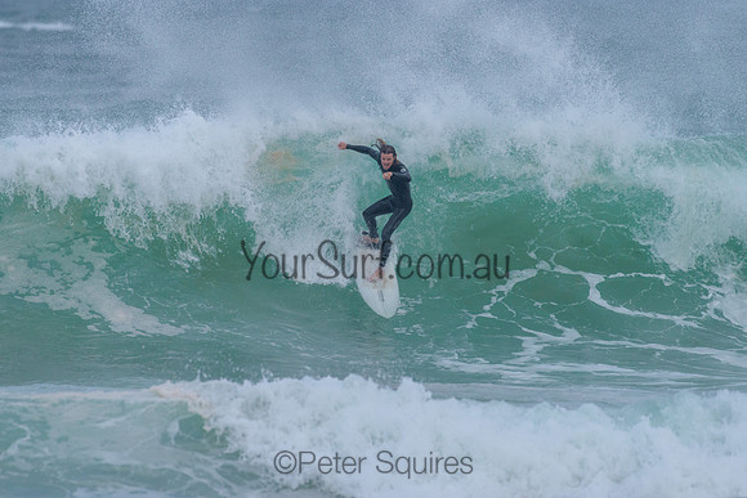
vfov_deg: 2.2
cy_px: 195
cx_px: 353
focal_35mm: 613
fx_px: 12713
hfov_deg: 3.4
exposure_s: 1/2000
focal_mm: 500
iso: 900
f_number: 5.6
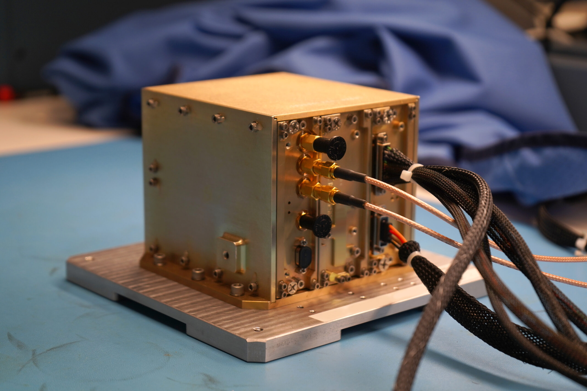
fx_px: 1141
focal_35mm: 70
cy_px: 196
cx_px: 294
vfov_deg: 19.5
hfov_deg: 28.8
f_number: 5.6
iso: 500
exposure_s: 1/80
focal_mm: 70
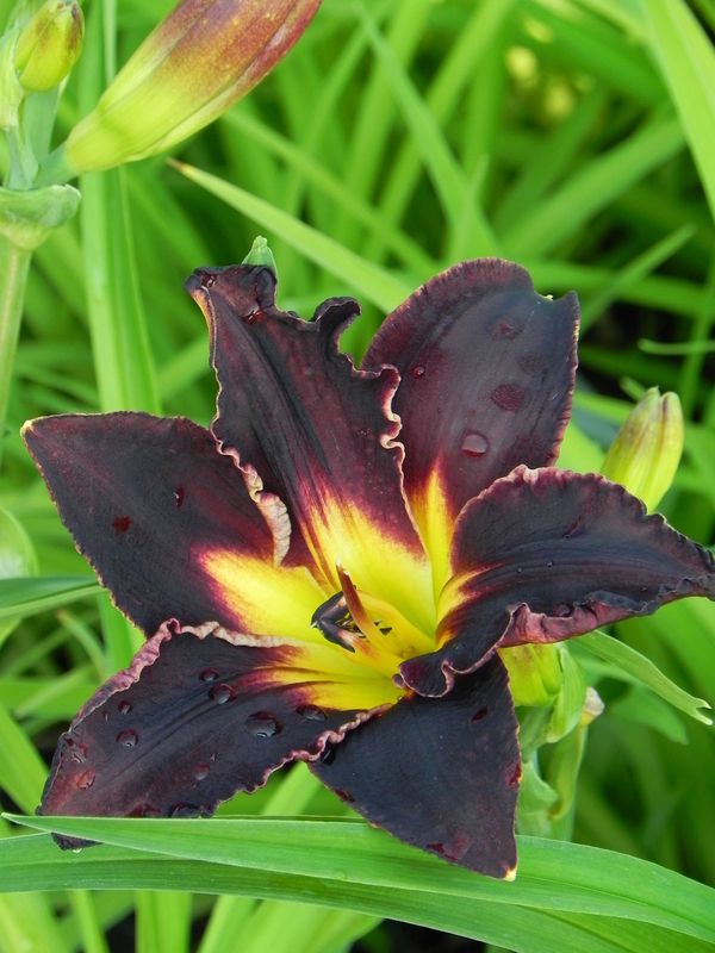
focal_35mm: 247
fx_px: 6802
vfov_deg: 8.0
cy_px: 476
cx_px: 358
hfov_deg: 6.0
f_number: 5
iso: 160
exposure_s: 1/160
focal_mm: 44
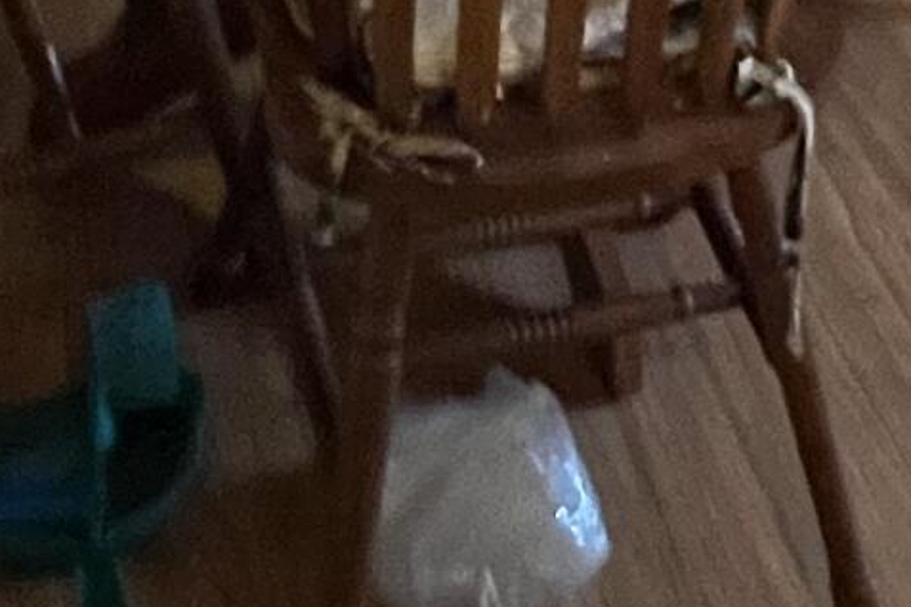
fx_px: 2151
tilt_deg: -12.4
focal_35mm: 85
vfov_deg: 12.1
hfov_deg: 23.8
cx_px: 594
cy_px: -947
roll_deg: -3.4
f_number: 1.8
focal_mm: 1.57
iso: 800
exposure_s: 1/60
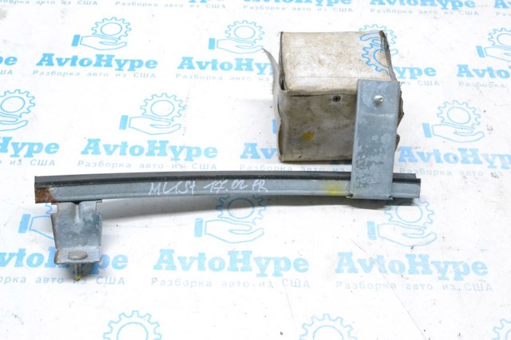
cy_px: 170
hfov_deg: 41.1
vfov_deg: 28.0
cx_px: 256
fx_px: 681
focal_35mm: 48
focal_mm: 32
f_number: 10
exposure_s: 1/125
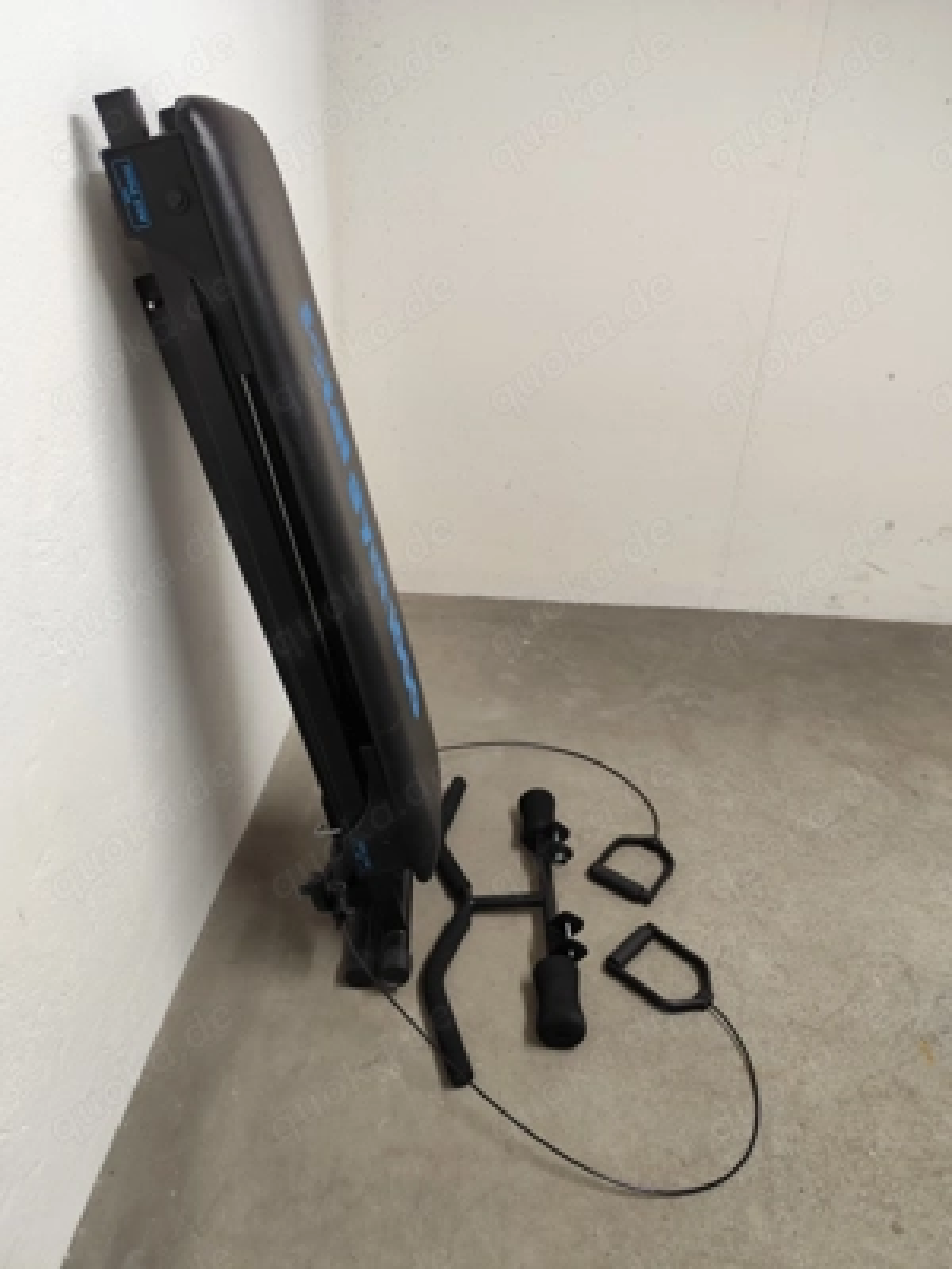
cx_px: 476
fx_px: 843
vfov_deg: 73.9
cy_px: 634
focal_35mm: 23
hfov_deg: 58.9
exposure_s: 1/50
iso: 1000
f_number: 1.65
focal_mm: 6.19
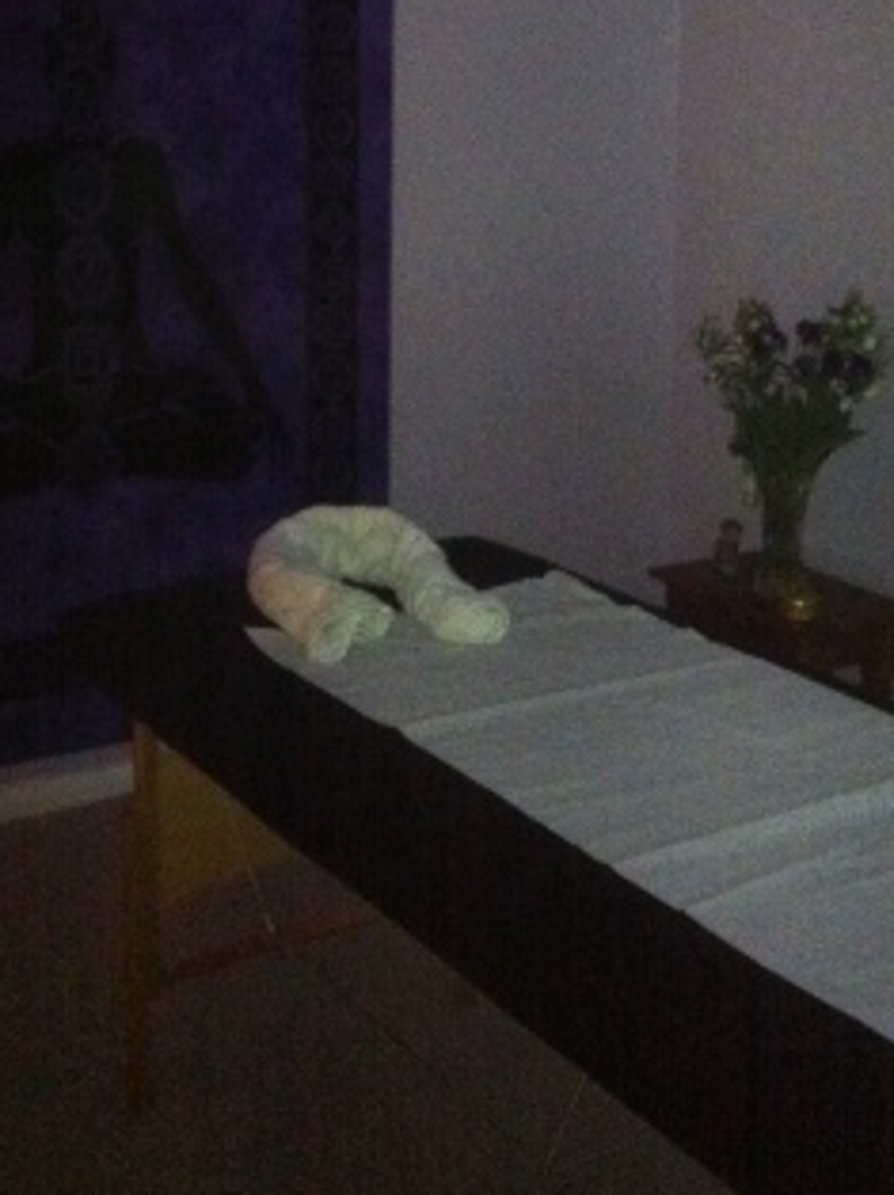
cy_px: 266
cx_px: 354
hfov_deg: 25.6
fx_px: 1965
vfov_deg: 33.0
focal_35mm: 57
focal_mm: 3.85
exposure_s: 1/15
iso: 1000
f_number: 2.8
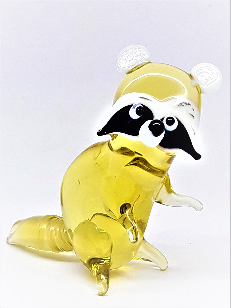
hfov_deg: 49.7
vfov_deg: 63.4
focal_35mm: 28
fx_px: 249
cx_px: 116
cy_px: 154
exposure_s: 1/100
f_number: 1.9
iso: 64
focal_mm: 3.7
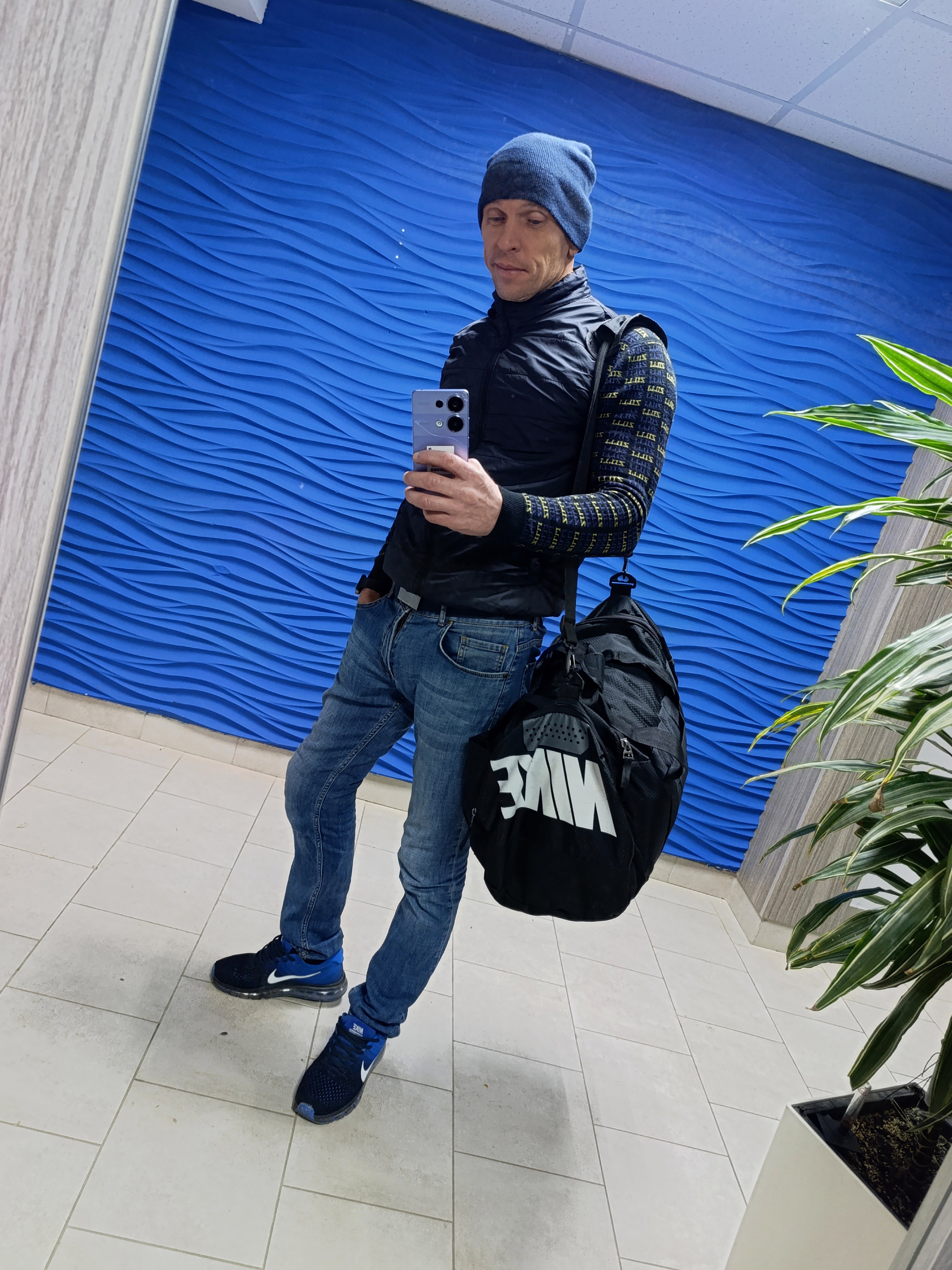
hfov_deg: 56.8
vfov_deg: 71.6
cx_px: 477
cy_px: 613
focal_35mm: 24
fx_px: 880
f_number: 1.6
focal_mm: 6.14
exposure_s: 1/50
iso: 1250
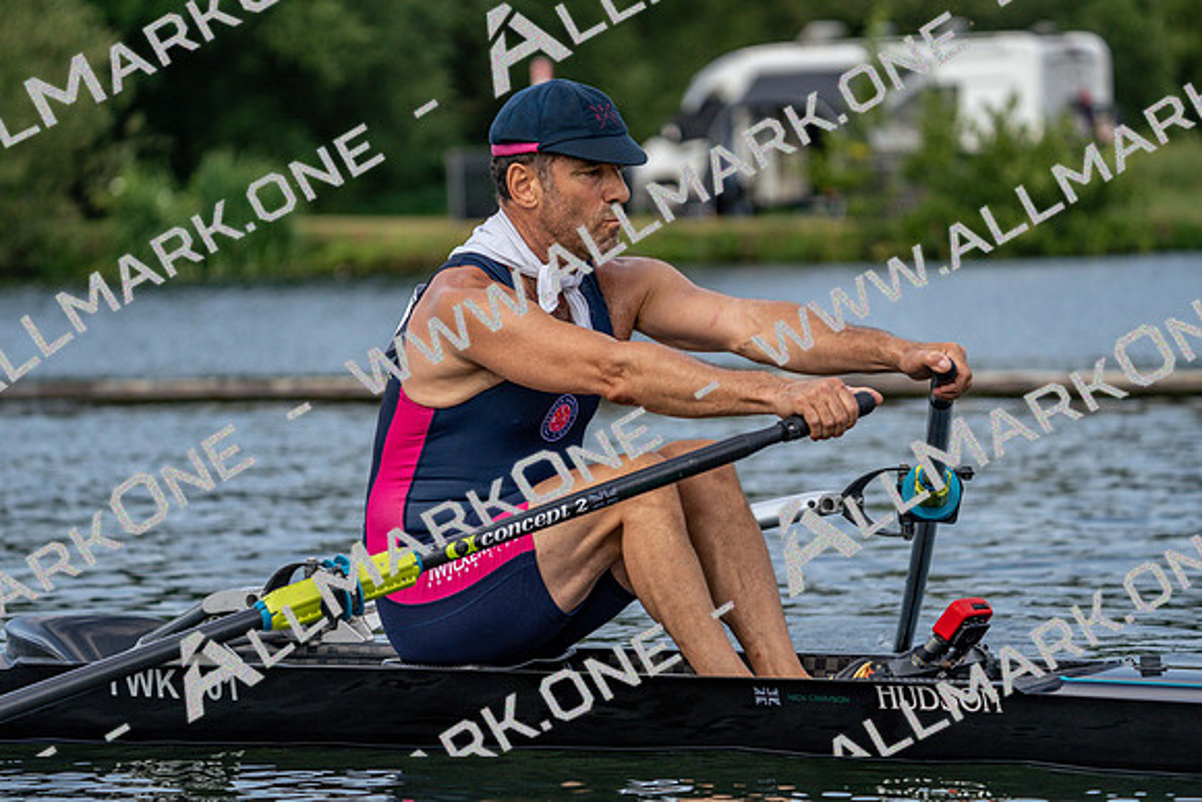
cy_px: 401
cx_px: 601
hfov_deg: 10.3
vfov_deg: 6.9
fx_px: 6679
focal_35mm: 200
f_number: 5.6
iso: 400
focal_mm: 200
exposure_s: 1/1600
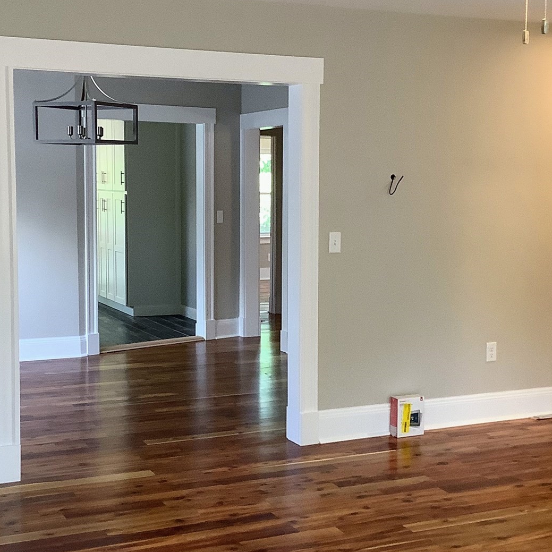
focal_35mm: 54
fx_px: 974
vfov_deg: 31.6
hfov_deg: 31.6
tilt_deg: -6.2
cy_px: 269
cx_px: 260
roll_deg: -0.8
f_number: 2.4
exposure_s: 1/60
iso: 125
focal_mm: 3.3
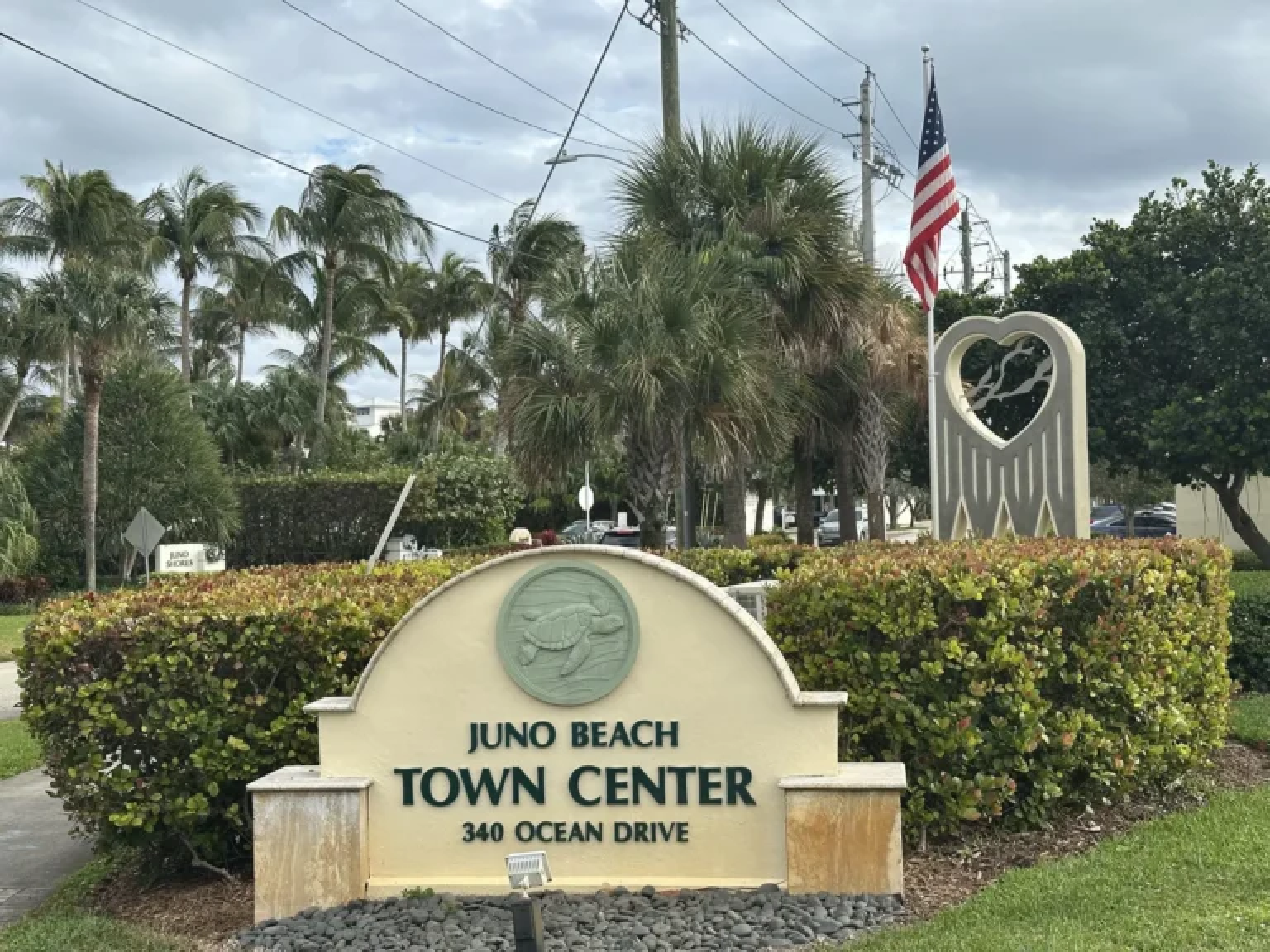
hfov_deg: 39.7
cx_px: 635
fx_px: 1761
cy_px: 476
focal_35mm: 48
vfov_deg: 30.3
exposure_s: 1/2410
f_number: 1.78
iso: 64
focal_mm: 6.86
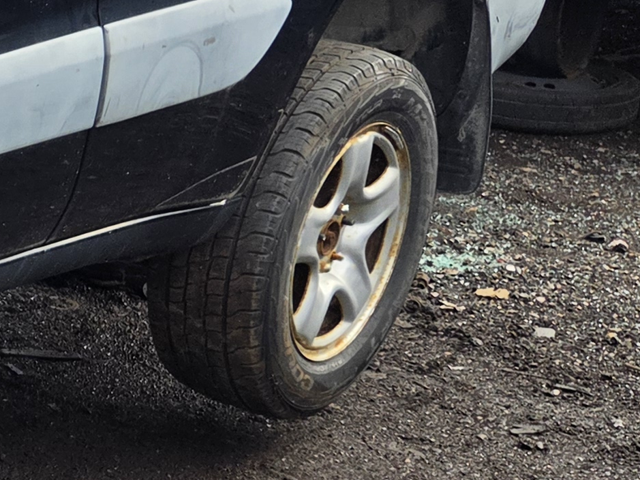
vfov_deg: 15.1
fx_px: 1812
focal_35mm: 98
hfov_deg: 15.8
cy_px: 169
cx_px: -632
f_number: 1.8
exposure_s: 1/1242
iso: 80
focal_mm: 5.4
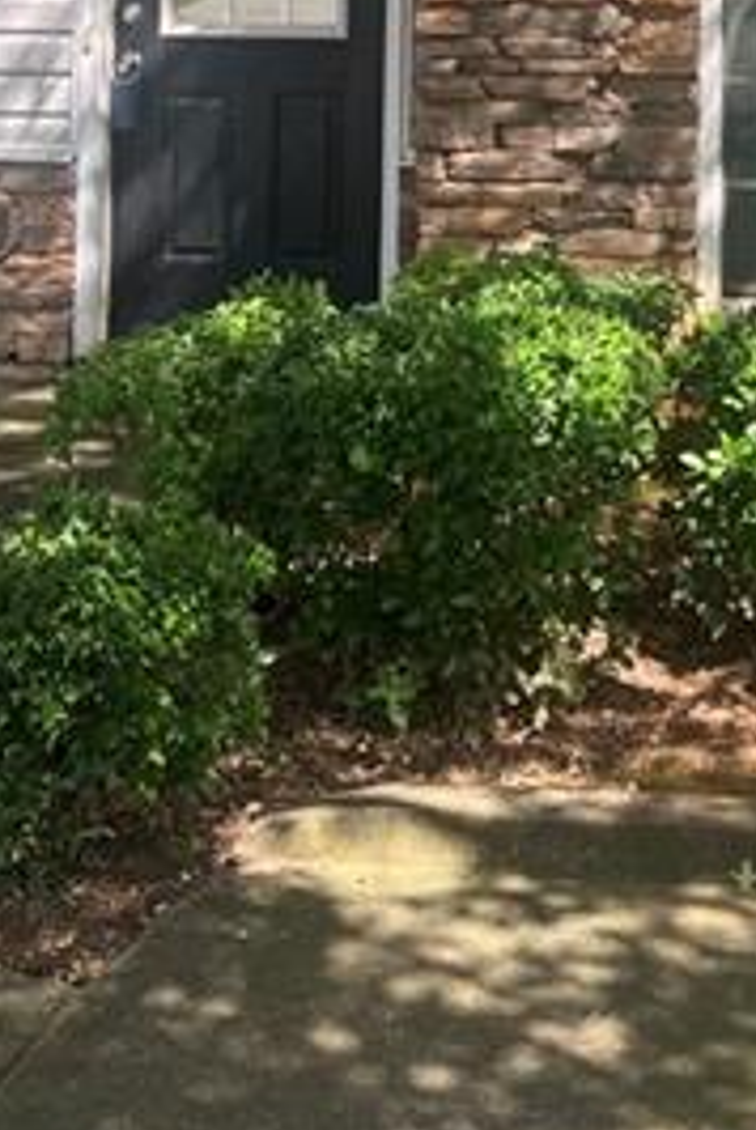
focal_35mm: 78
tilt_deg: +3.6
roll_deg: -0.3
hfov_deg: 17.1
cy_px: -246
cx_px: 790
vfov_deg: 23.6
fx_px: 2450
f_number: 1.5
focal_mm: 5.7
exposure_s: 1/650
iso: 50
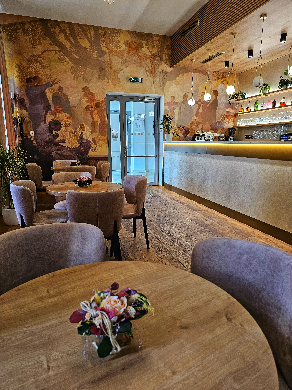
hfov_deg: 58.9
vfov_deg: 73.9
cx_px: 146
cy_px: 195
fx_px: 259
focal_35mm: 23
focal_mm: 6.3
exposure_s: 1/100
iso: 320
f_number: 1.7
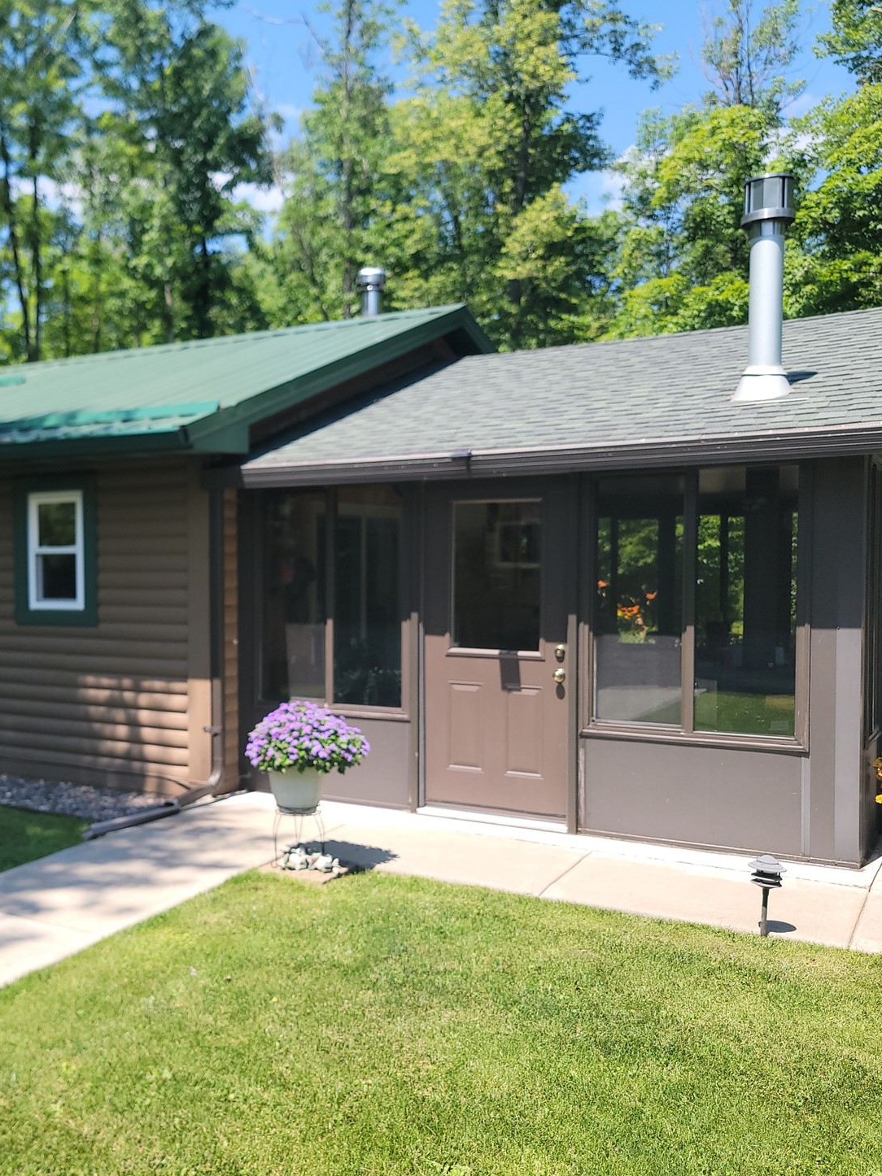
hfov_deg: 40.2
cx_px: 187
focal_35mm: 34
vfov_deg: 54.0
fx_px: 1155
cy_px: 587
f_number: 1.8
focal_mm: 6.7
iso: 16
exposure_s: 1/406
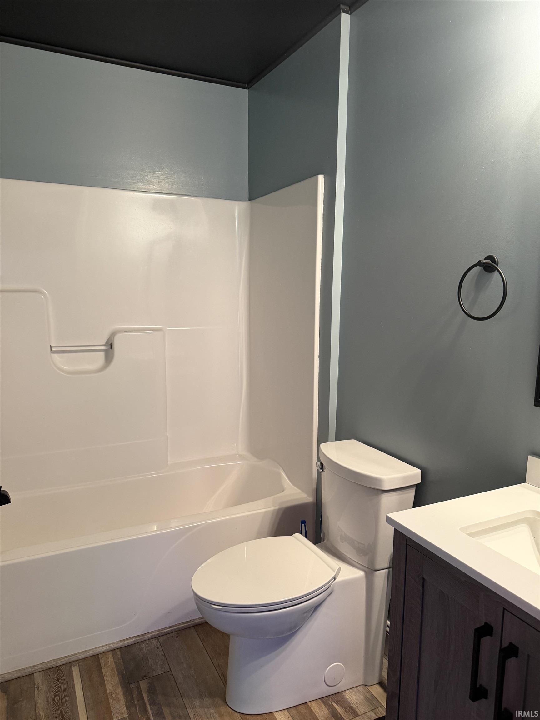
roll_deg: -1.0
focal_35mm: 24
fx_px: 499
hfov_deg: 56.8
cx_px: 270
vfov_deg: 71.6
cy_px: 360
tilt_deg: -8.9
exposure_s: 1/60
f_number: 1.78
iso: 320
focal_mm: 6.76
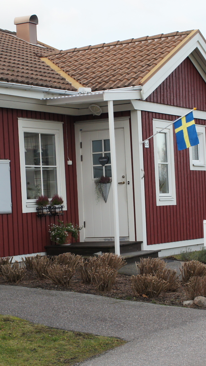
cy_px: 201
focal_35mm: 90
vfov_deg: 23.6
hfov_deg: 13.4
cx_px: 79
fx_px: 877
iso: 200
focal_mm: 23
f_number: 6.3
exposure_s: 1/125
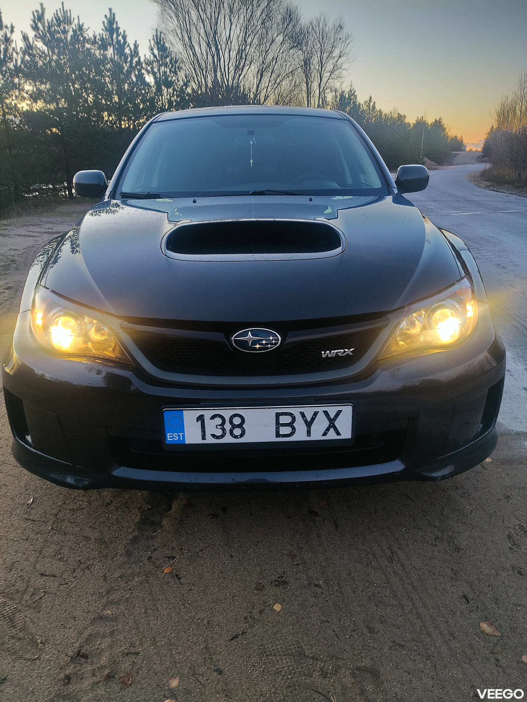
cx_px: 264
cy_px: 351
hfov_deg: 56.9
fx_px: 487
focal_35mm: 24
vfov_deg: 71.6
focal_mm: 4.68
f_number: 1.8
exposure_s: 1/33.3
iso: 96
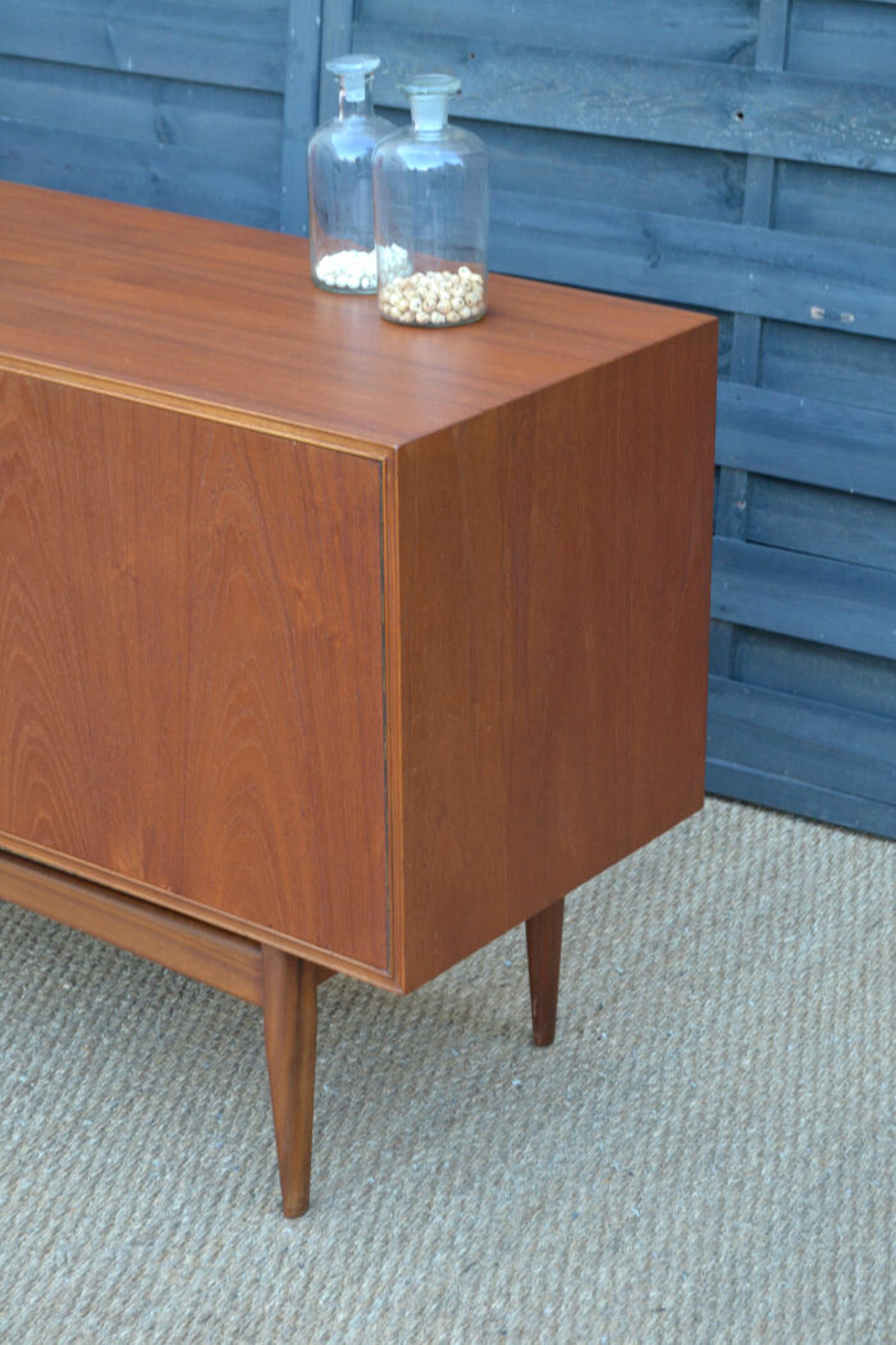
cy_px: 672
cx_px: 448
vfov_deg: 27.0
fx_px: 2800
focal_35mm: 75
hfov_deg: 18.2
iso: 560
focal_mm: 50
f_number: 5.6
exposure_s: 1/60
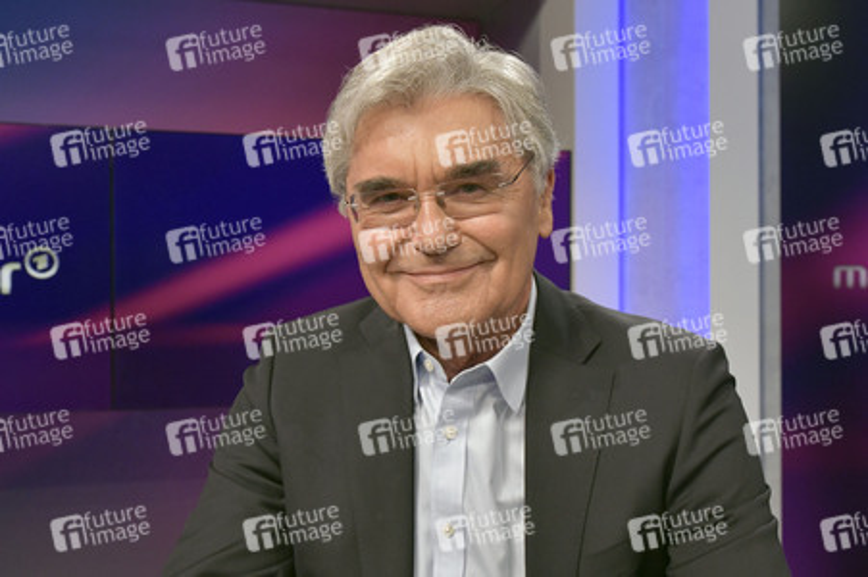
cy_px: 288
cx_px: 434
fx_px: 771
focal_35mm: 32
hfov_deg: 58.8
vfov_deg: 41.1
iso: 2500
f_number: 6.3
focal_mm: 32
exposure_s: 1/200
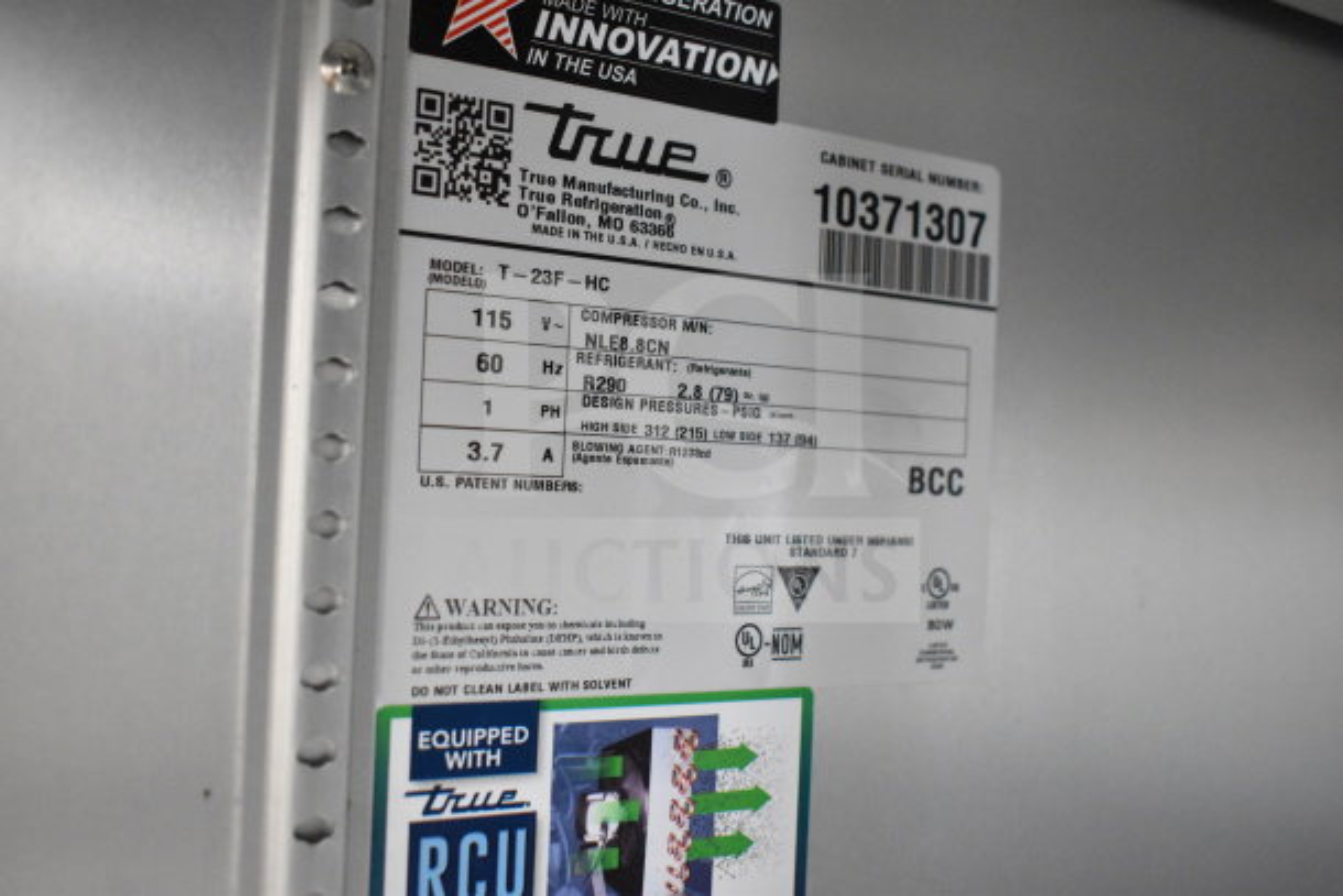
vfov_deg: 31.9
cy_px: 448
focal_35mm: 42
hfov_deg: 46.4
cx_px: 672
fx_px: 1567
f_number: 5
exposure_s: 1/100
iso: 6400
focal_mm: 28
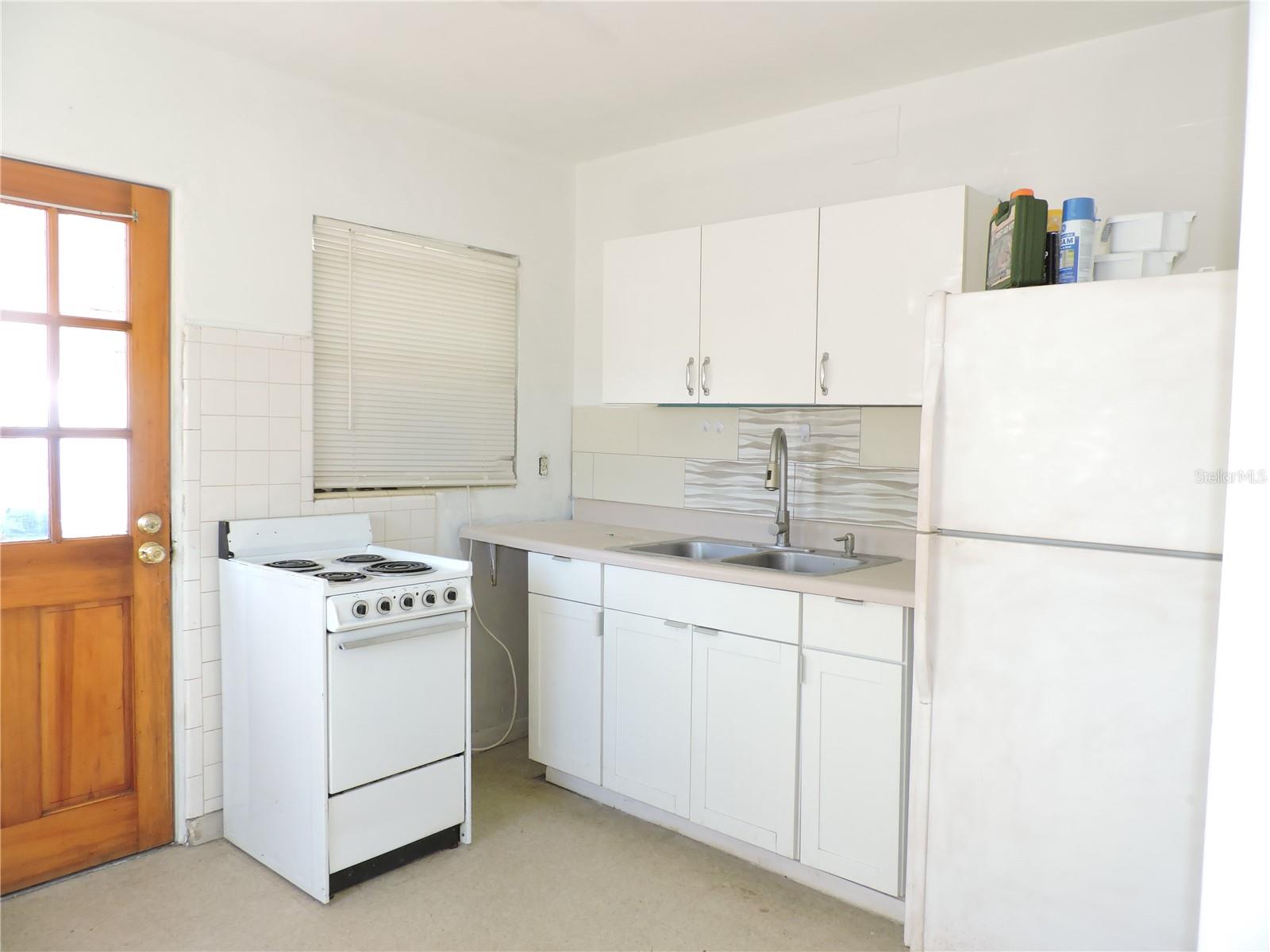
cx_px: 635
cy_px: 476
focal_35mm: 24
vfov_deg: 56.8
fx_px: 881
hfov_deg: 71.6
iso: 280
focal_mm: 4.3
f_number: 3
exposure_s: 1/40
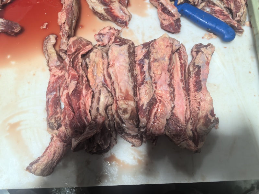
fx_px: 202
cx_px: 130
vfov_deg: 51.4
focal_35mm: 27
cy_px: 97
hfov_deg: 65.3
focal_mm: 5.75
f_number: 2
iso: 125
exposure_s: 1/100
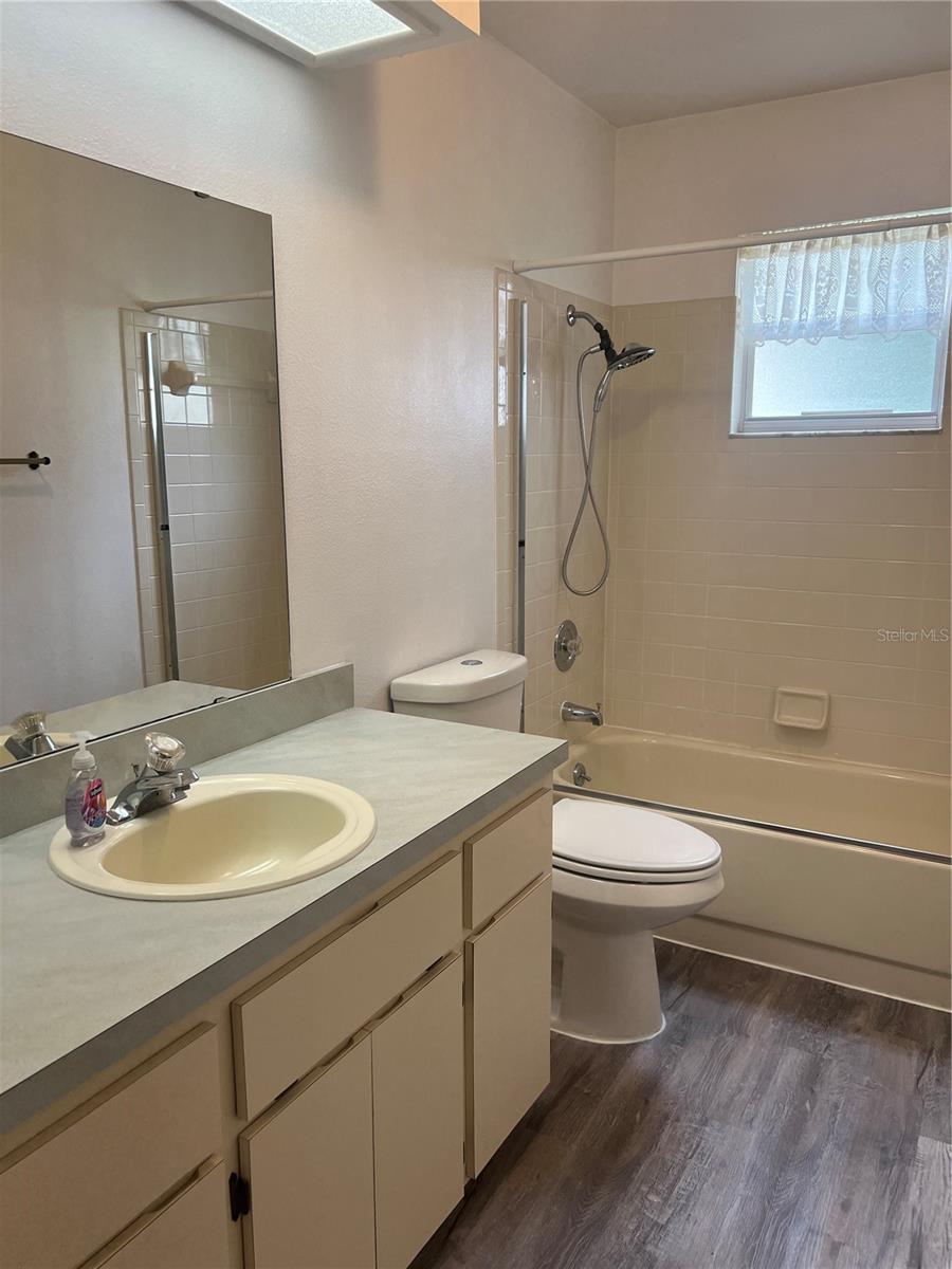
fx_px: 953
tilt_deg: -10.7
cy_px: 634
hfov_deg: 53.1
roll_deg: +0.7
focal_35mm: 26
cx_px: 476
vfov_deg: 67.3
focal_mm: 5.7
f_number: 1.5
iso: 80
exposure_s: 1/120
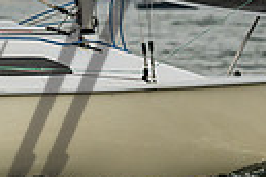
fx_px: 7462
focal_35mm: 1010
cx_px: -119
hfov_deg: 2.0
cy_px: -78
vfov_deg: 1.4
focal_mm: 200
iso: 220
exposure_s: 1/4000
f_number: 5
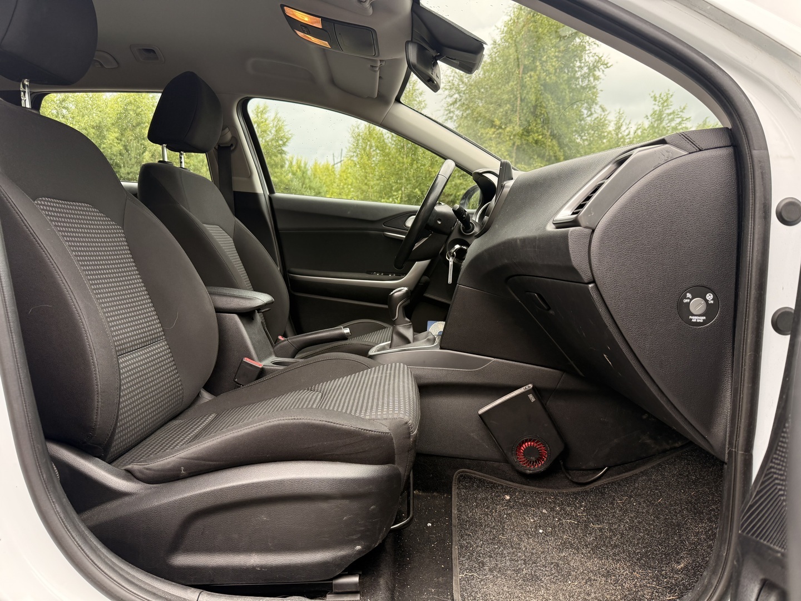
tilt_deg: -3.5
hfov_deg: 71.6
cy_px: 300
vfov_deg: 56.8
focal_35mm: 24
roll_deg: -2.2
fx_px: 555
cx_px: 400
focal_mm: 6.76
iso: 125
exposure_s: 1/243
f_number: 1.78
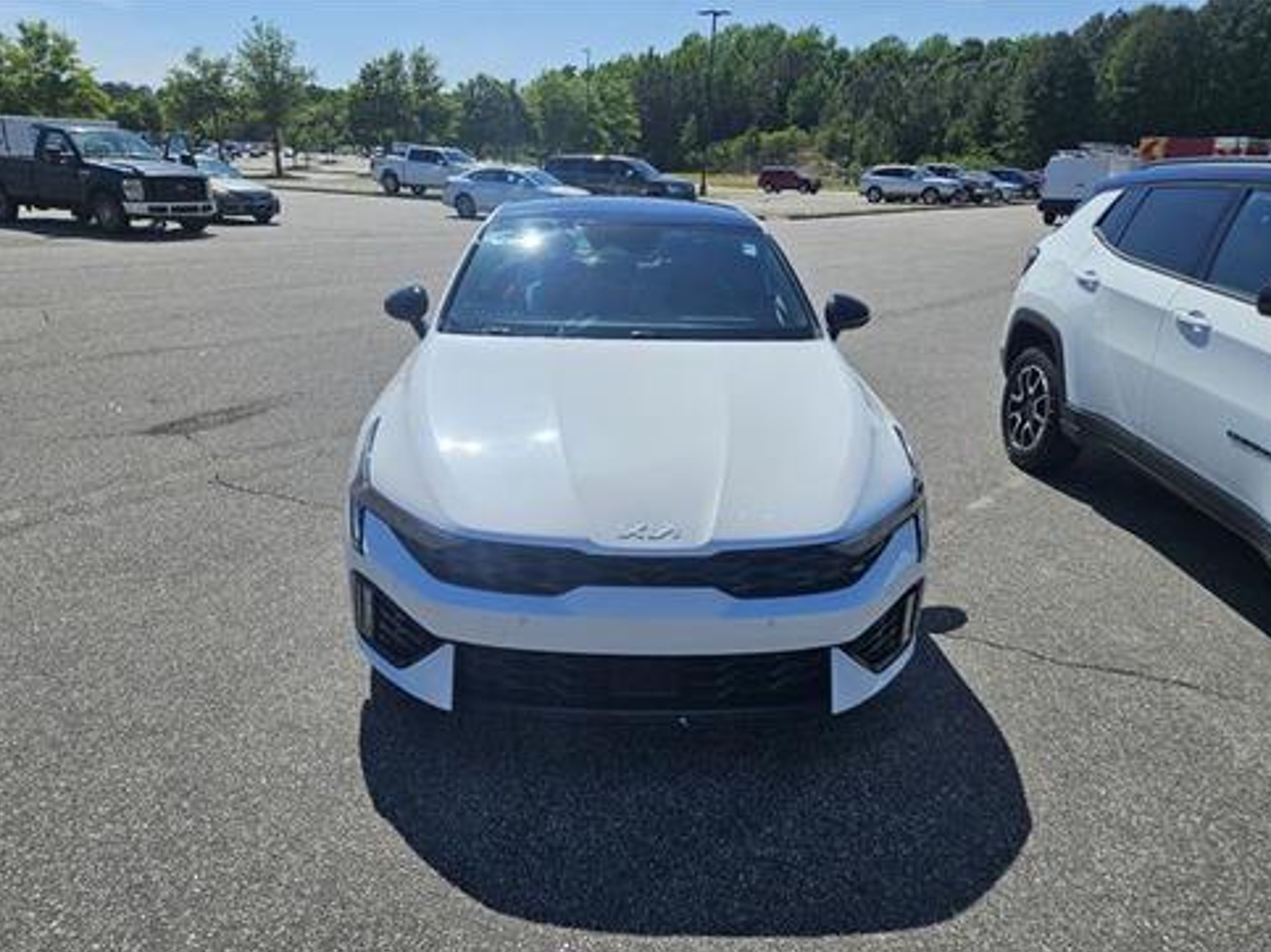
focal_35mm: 24
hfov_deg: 71.6
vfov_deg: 56.8
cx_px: 618
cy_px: 492
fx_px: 881
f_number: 1.8
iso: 25
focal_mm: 5.4
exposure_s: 1/3333
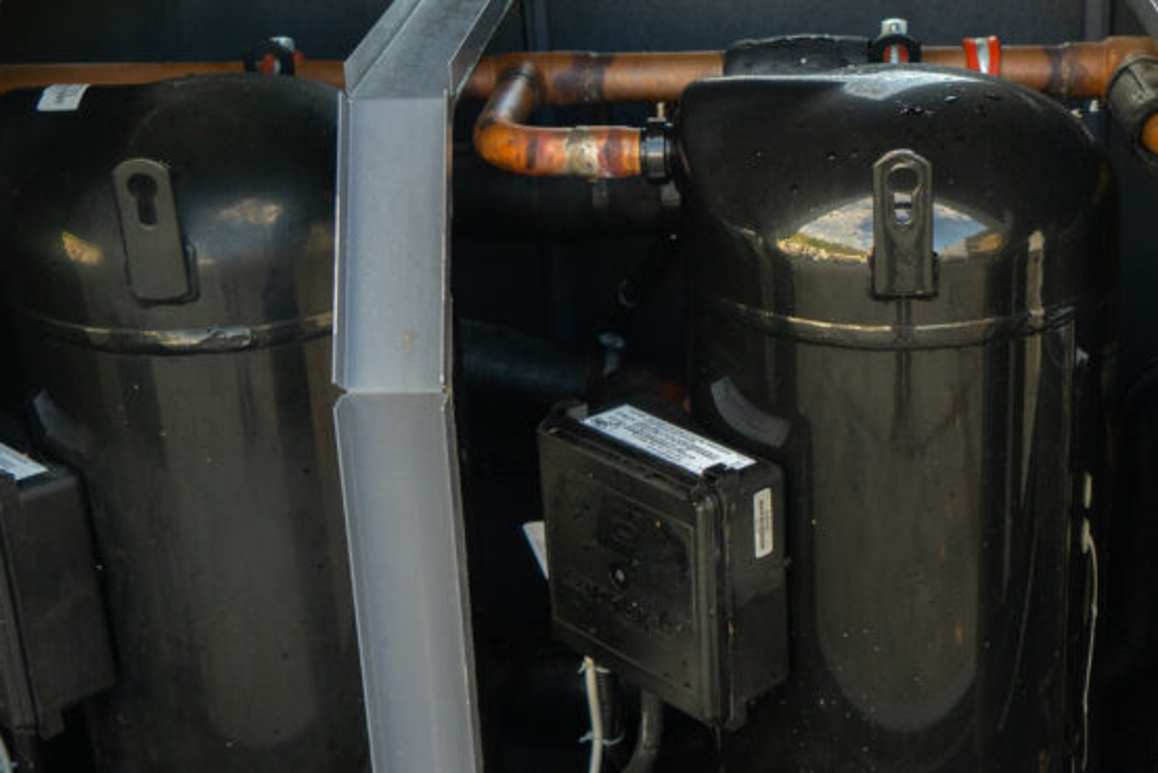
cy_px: 481
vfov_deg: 21.5
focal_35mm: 63
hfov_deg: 31.5
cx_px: 827
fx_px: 2027
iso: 1000
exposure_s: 1/160
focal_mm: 34
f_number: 4
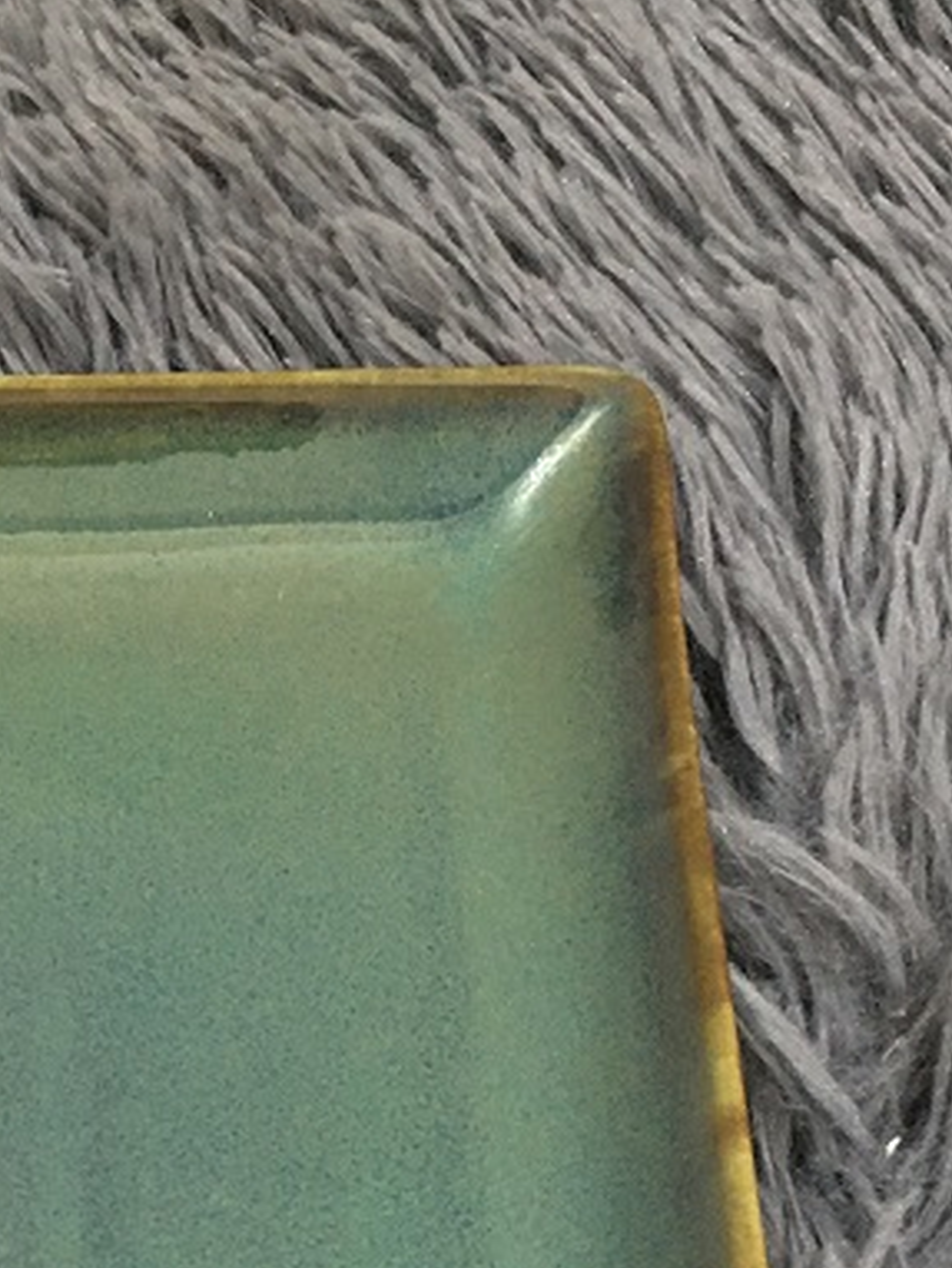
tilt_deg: -56.6
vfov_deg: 20.9
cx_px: 123
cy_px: 1235
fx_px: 3333
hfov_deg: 16.1
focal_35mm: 91
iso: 125
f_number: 2.2
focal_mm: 4.15
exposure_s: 1/33
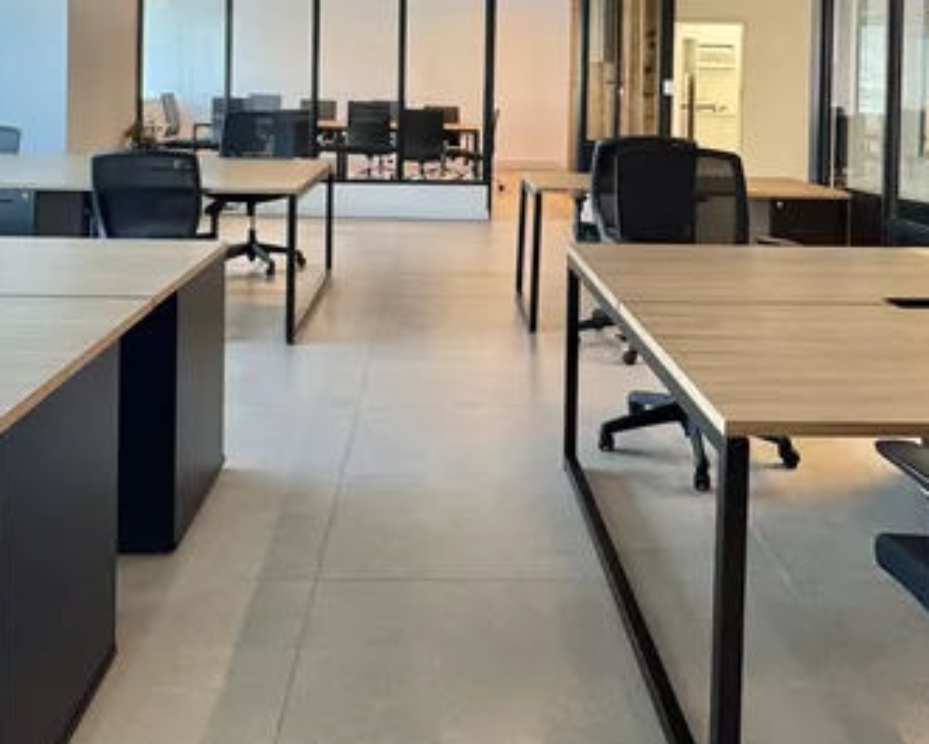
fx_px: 908
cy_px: 101
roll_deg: -1.3
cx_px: 466
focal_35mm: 33
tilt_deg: -1.1
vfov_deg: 41.7
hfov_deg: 54.2
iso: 200
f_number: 2.2
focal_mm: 2.22
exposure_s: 1/99
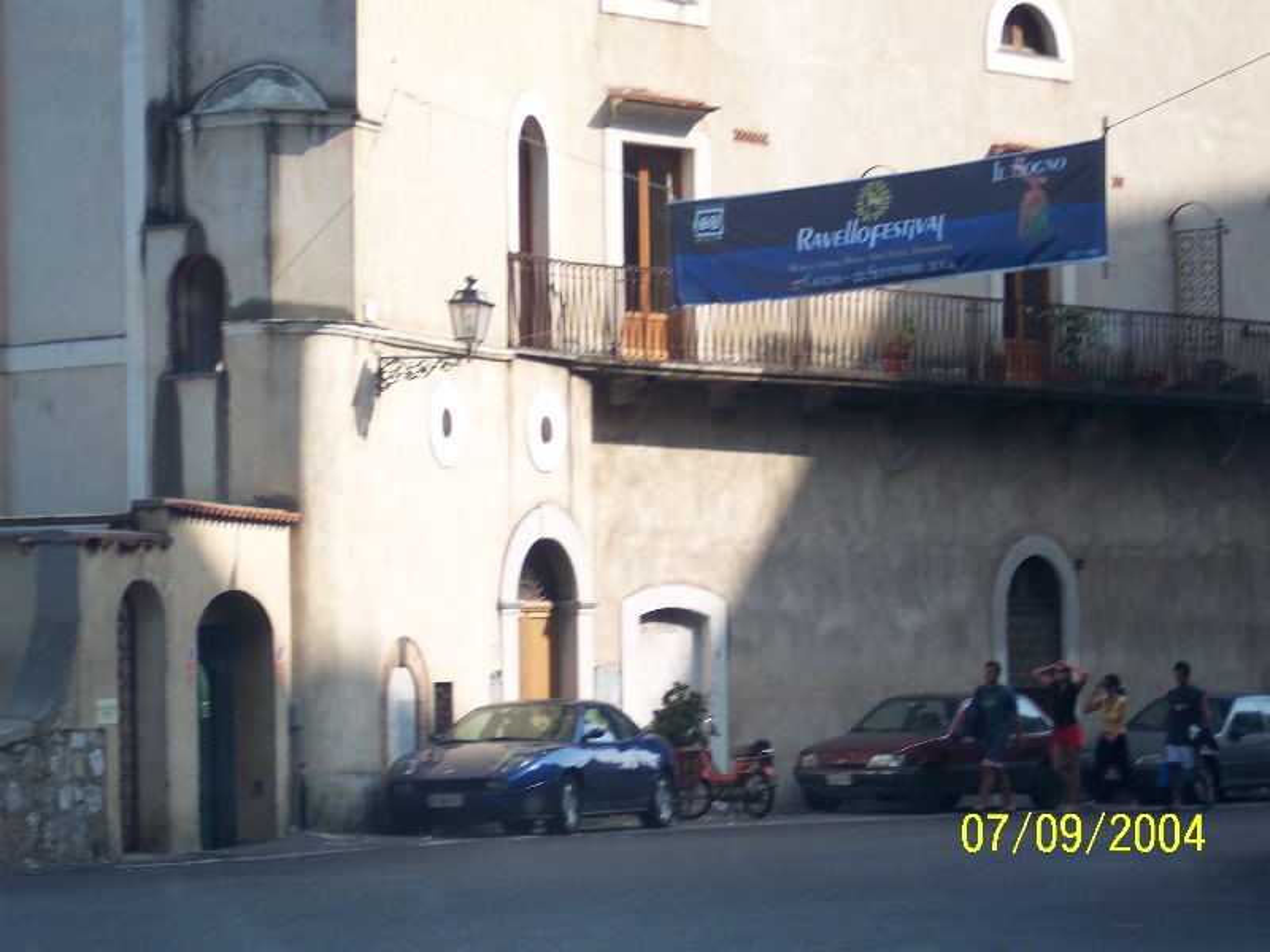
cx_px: 635
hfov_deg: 17.3
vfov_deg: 13.0
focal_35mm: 114
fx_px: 4182
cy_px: 476
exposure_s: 1/250
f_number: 4.8
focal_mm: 24
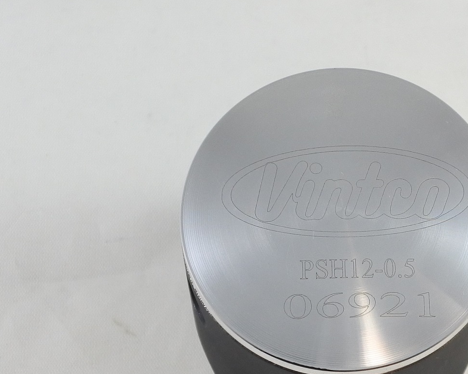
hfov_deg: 30.5
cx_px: 347
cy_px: 244
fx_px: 845
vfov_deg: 24.9
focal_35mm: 61
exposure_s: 1/125
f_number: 4.2
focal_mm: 15.3
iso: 400
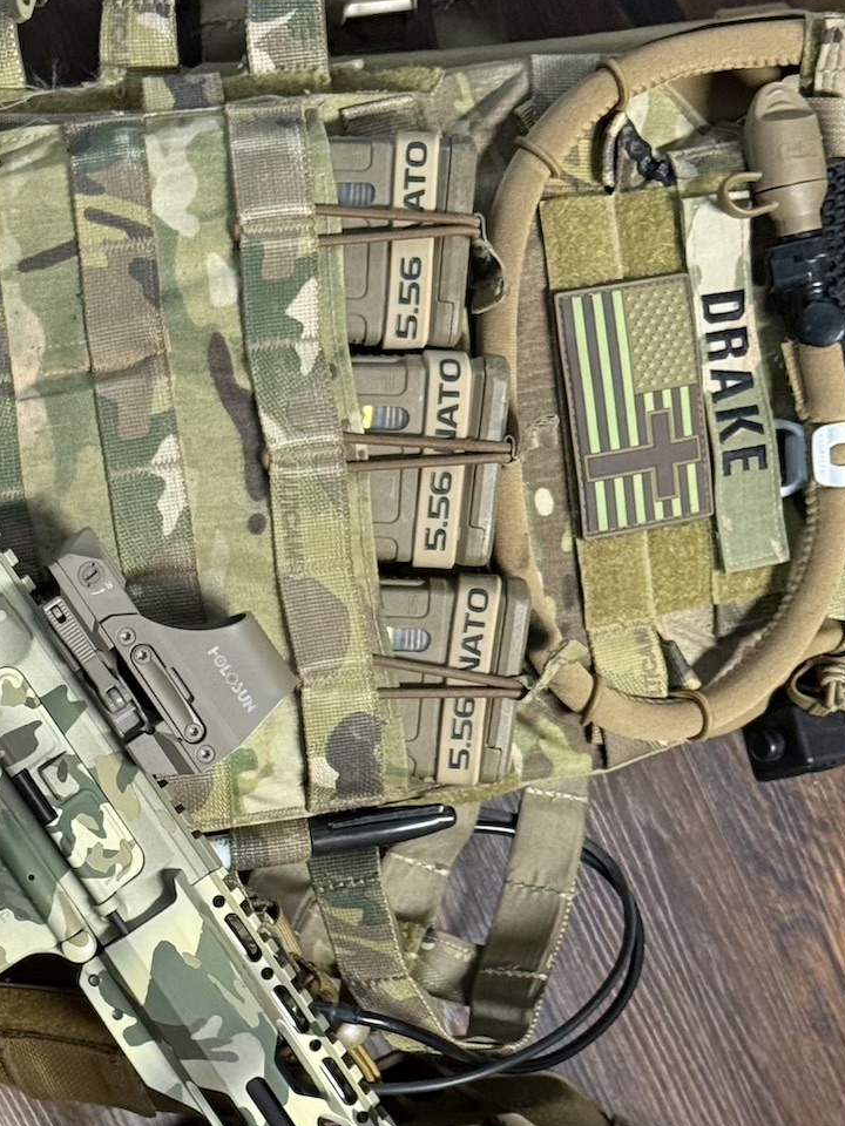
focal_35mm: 100
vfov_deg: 19.5
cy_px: 848
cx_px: 124
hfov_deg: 14.7
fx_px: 3255
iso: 250
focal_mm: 6.76
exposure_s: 1/60
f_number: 1.78
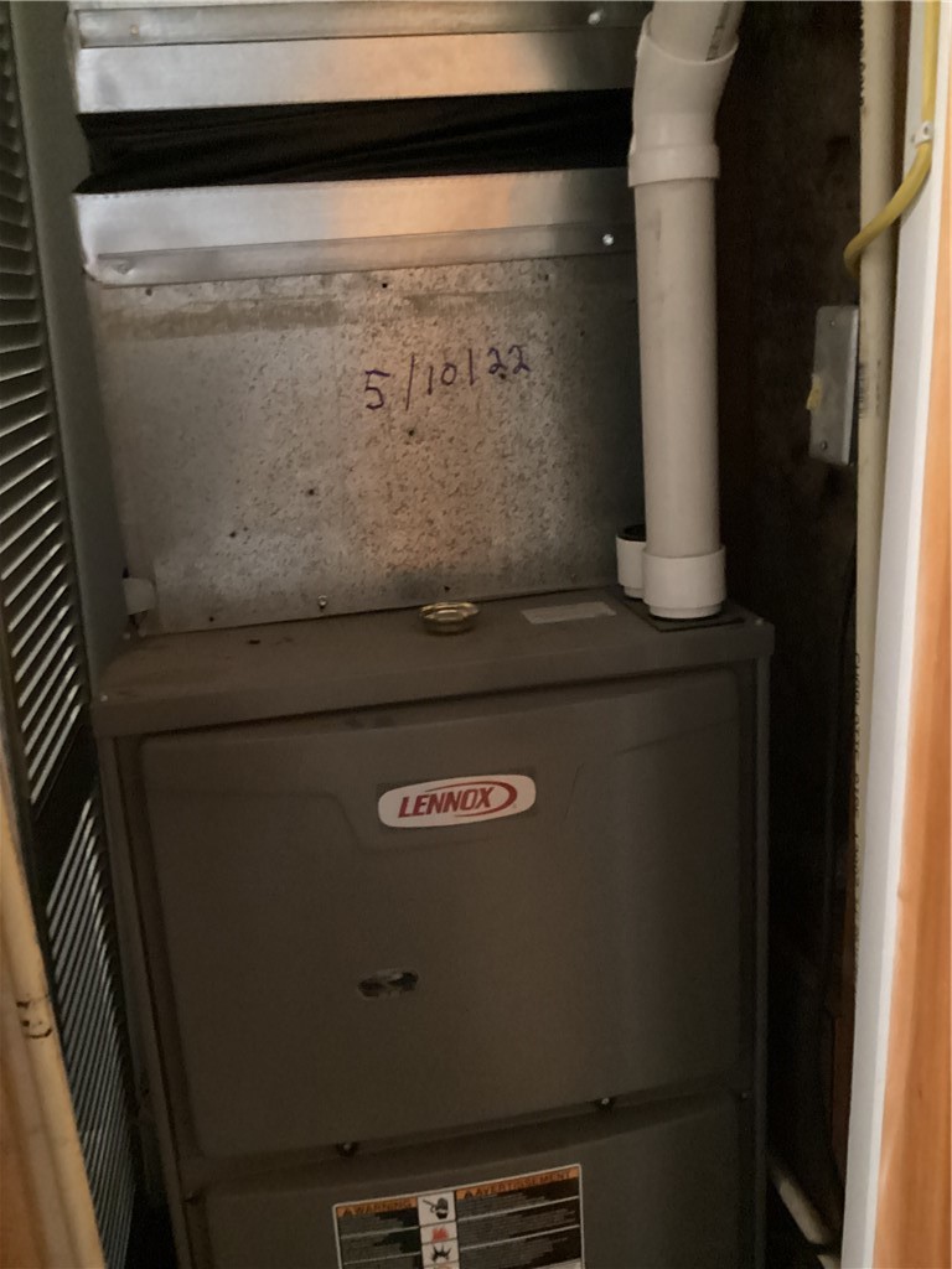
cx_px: 476
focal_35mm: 31
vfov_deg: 58.4
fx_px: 1137
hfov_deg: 45.4
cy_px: 634
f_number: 2.4
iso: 800
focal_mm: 3.3
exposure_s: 1/15
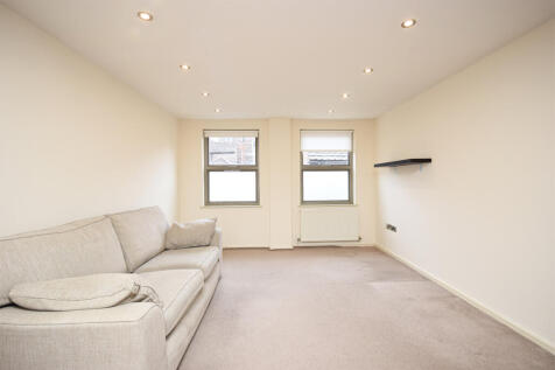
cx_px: 278
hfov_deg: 100.4
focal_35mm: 15
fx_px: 231
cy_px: 185
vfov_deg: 77.3
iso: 400
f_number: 5.6
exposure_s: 1/125
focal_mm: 10
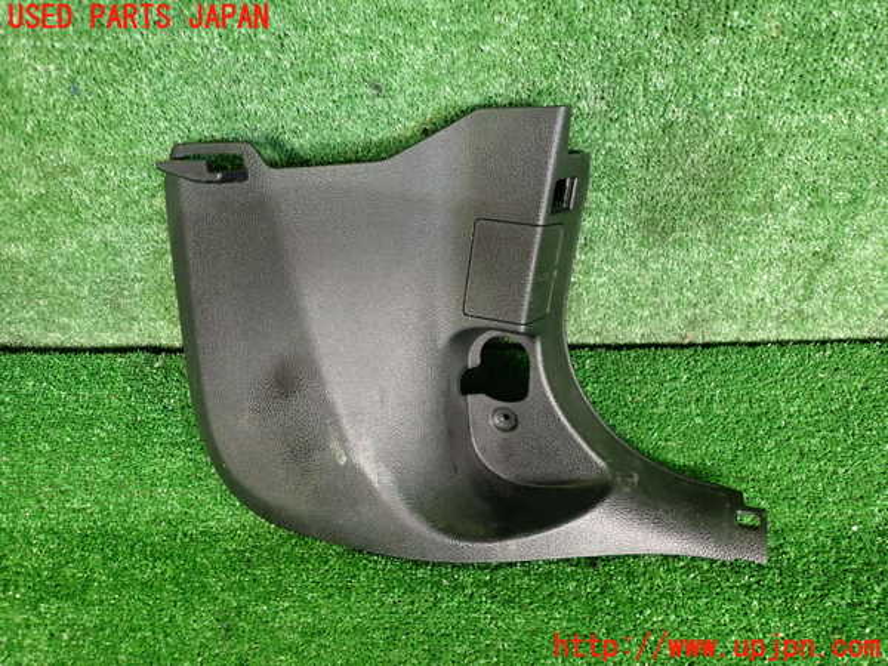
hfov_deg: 69.4
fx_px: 641
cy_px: 333
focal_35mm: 25
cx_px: 444
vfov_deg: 54.9
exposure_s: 1/30
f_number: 2
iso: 640
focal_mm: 4.5
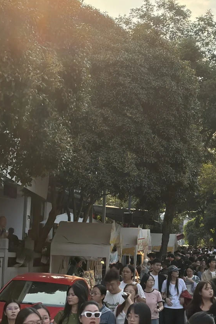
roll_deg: -2.3
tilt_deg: +2.6
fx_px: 837
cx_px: 204
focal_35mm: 93
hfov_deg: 14.5
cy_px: 145
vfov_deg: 21.9
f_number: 1.6
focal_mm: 5.96
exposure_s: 1/1901
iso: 32
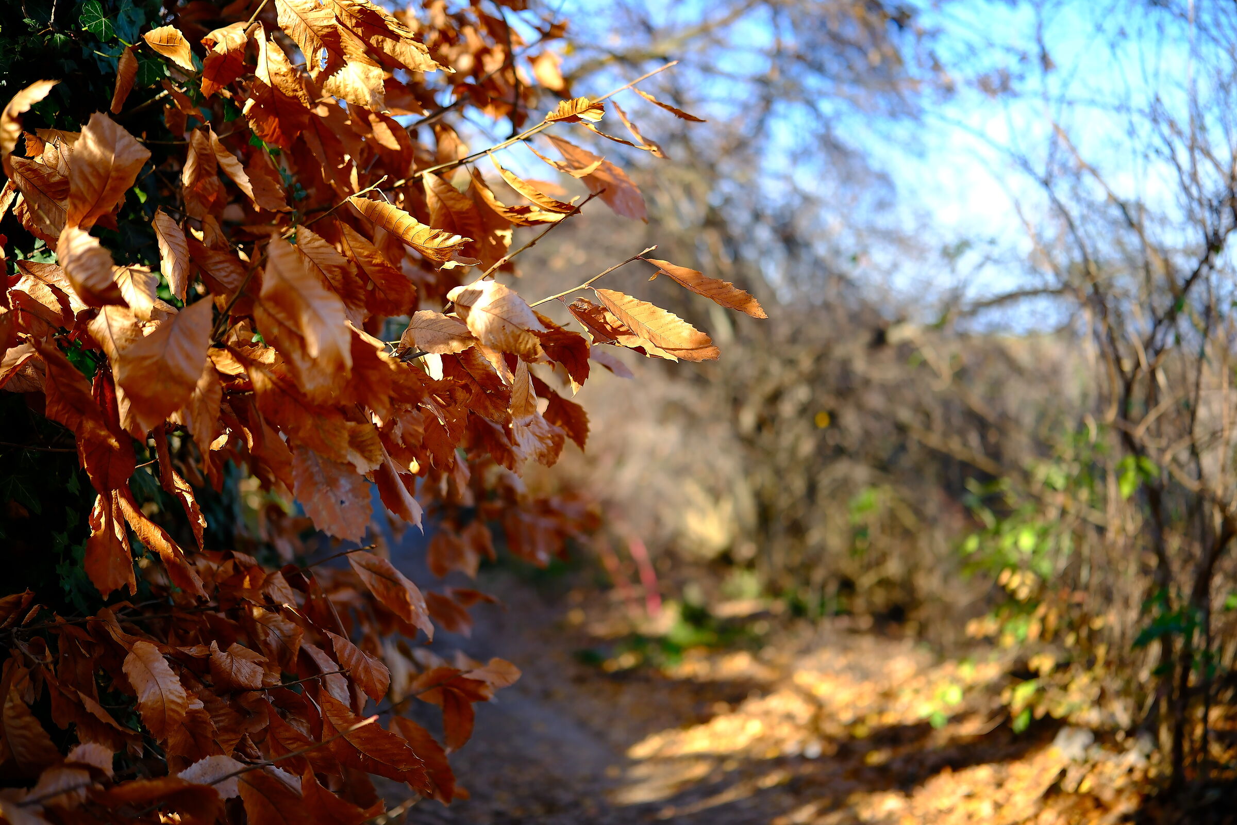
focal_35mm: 41
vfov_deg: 32.6
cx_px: 618
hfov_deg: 47.4
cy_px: 412
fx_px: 1409
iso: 125
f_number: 1.2
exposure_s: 1/1600
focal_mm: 27
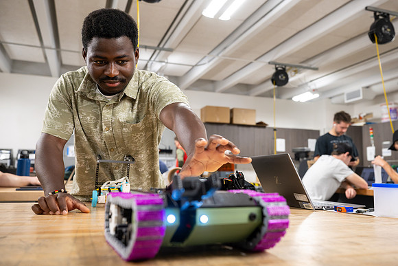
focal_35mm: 33
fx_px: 368
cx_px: 213
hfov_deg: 56.8
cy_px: 123
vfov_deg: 39.7
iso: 2500
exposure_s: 1/250
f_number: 4
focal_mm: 31
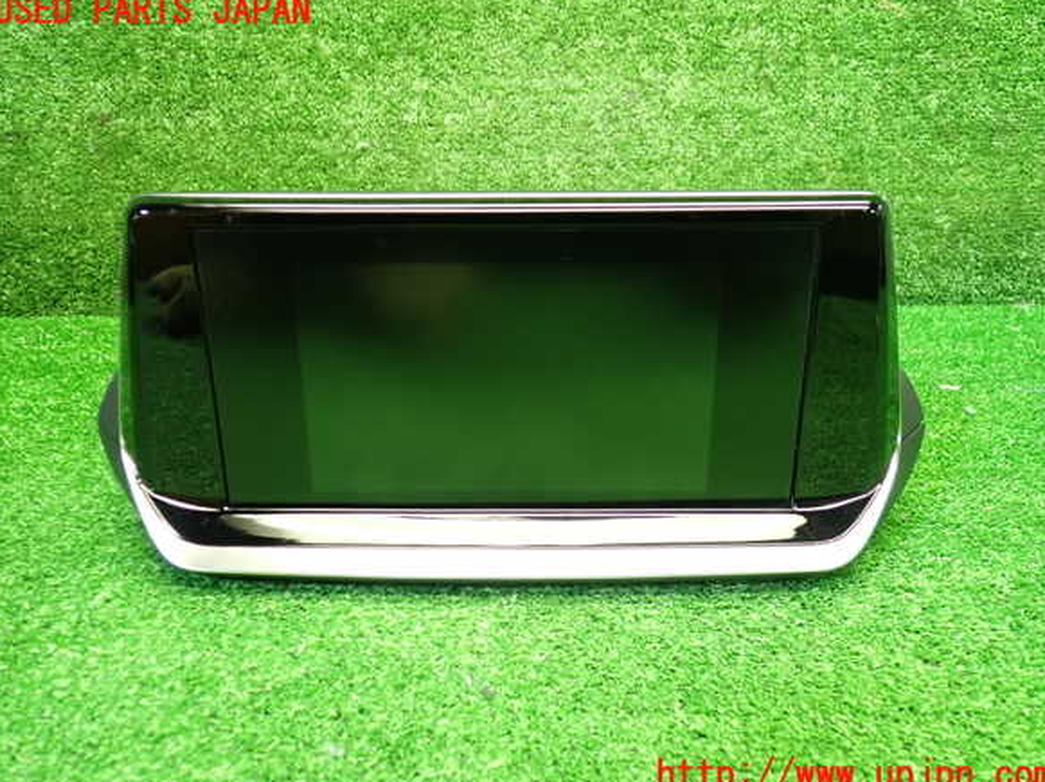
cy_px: 394
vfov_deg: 45.4
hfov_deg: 58.4
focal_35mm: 31
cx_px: 523
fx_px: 935
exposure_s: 1/30
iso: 400
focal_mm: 5.4
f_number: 2.3
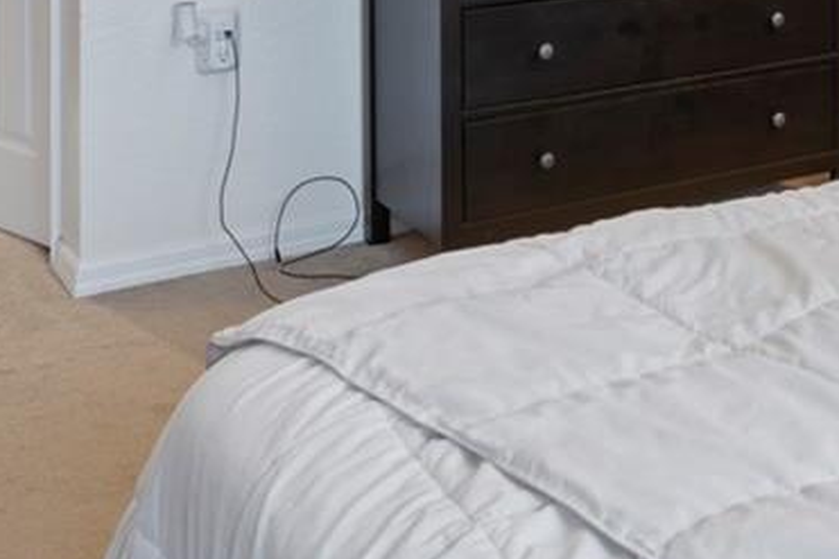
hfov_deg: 27.1
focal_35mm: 69
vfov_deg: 17.7
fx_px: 1607
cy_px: -274
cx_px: 893
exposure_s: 30
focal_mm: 16
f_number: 11
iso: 100
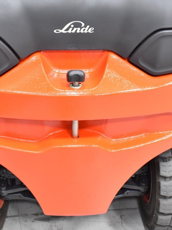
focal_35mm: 50
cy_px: 119
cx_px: 74
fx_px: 330
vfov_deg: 38.3
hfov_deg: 29.2
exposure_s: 1/20
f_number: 4.5
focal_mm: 21
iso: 1600
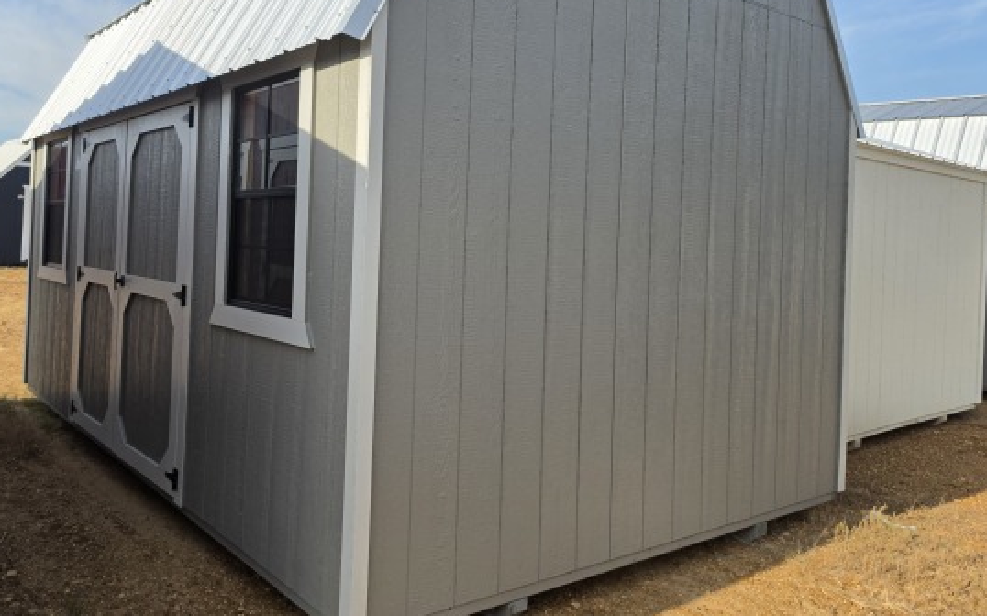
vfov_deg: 42.8
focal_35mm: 29
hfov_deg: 64.3
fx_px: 780
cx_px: 418
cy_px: 236
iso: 64
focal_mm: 6.5
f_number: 1.4
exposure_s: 1/5605
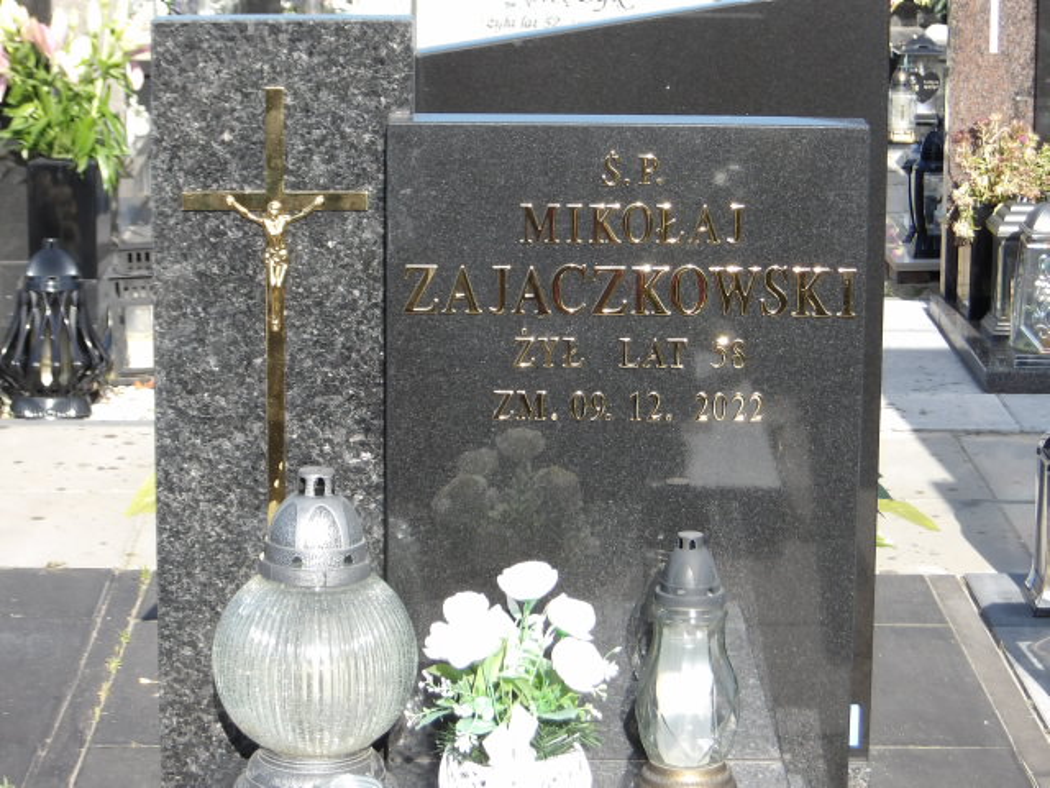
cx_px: 525
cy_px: 394
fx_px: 3276
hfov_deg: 18.2
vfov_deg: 13.7
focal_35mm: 108
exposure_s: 1/150
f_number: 6.6
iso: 100
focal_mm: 19.6
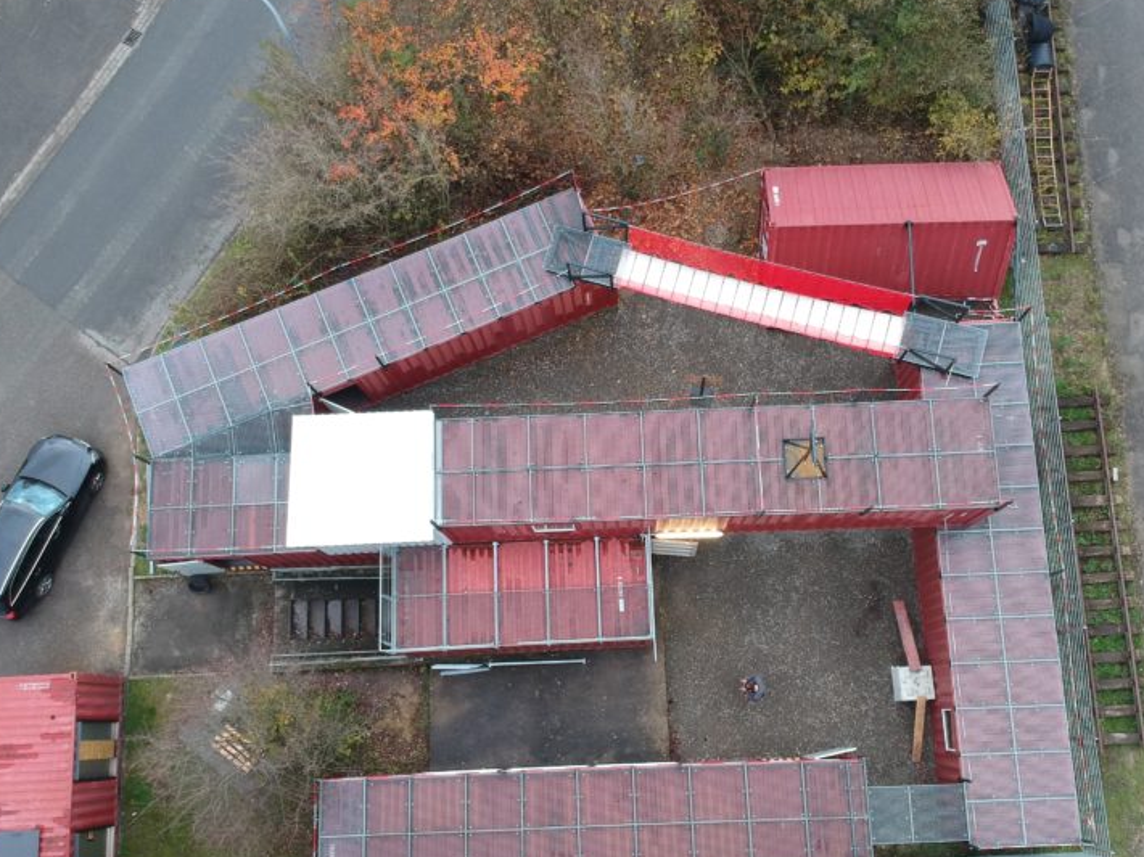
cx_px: 594
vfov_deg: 39.6
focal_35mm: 36
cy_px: 465
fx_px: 1190
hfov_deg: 51.3
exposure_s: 1/25
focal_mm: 4.49
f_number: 2.6
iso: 200
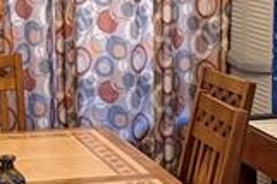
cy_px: 178
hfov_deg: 12.9
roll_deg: +0.9
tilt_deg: -13.8
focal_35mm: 159
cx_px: 146
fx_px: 1222
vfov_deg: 8.6
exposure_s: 1/60
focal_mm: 6.76
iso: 400
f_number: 1.78
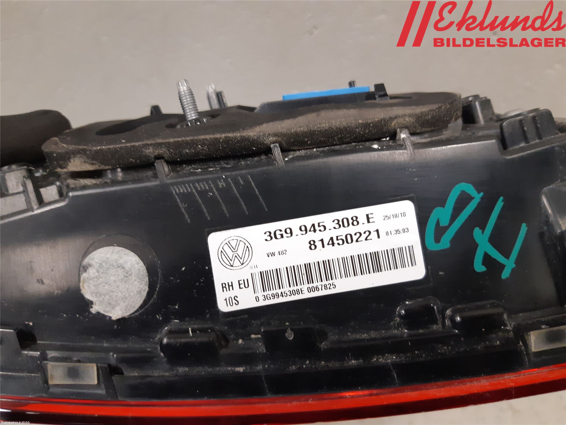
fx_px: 425
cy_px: 212
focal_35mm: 26
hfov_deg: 67.3
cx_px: 283
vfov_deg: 53.1
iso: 250
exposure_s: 1/50
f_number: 1.7
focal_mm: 3.93
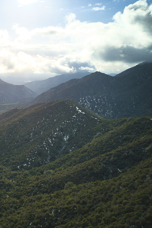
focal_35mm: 42
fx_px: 266
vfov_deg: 46.2
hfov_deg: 29.5
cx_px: -5
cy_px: 97
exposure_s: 1/3145
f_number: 2.2
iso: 100
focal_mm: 4.7
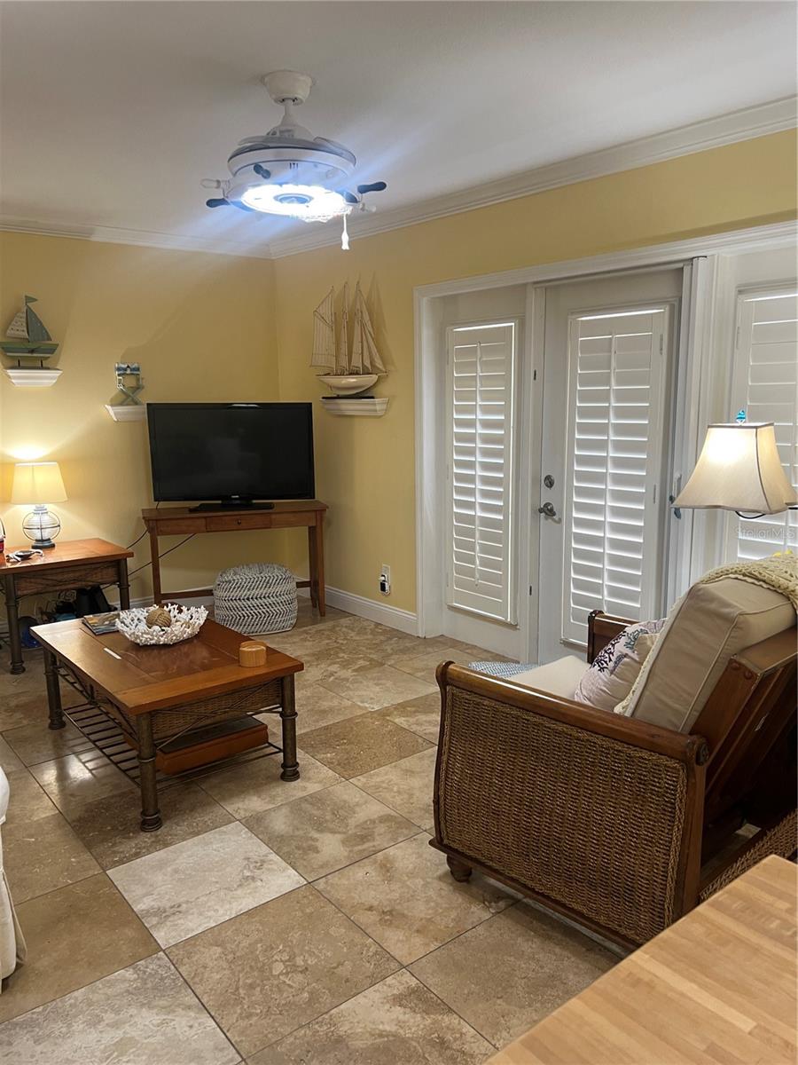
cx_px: 399
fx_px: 799
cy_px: 532
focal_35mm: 26
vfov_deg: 67.3
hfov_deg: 53.1
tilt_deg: -10.8
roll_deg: +1.4
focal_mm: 5.7
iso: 100
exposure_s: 1/60
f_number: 1.5
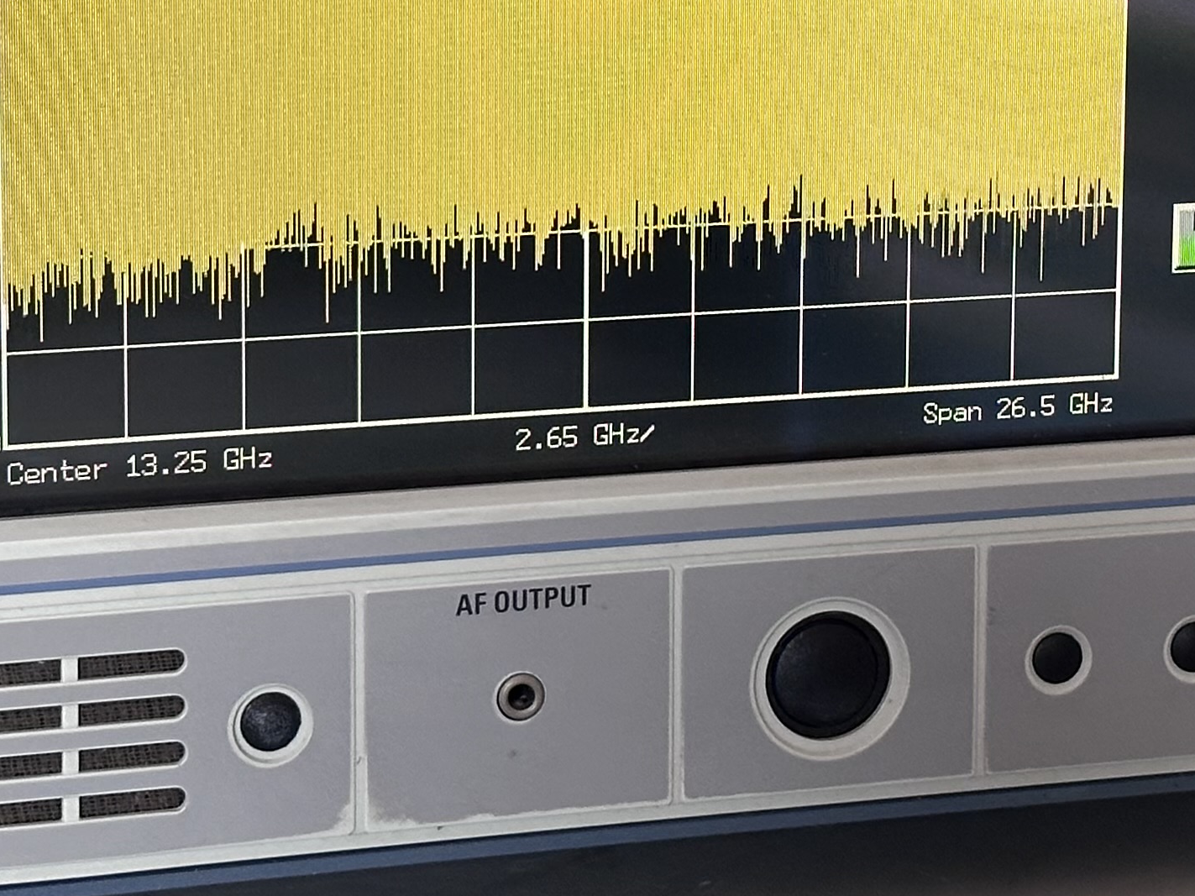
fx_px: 4695
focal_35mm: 136
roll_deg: -1.0
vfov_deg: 10.8
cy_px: 23
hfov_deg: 14.4
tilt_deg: -8.9
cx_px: 937
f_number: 1.78
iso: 100
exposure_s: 1/60
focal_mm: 6.86
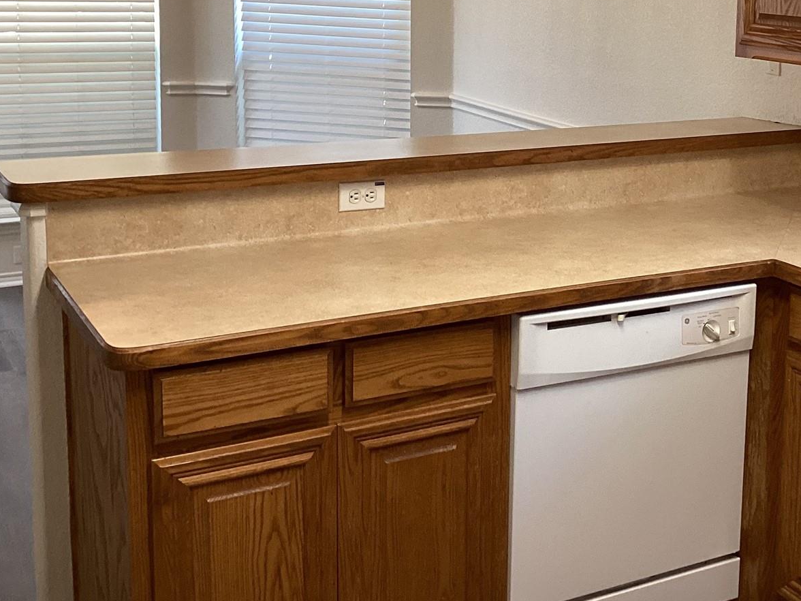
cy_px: 132
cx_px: 618
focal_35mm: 54
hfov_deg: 34.6
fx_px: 1250
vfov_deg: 26.6
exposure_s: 1/60
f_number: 2.4
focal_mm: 3.3
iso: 100
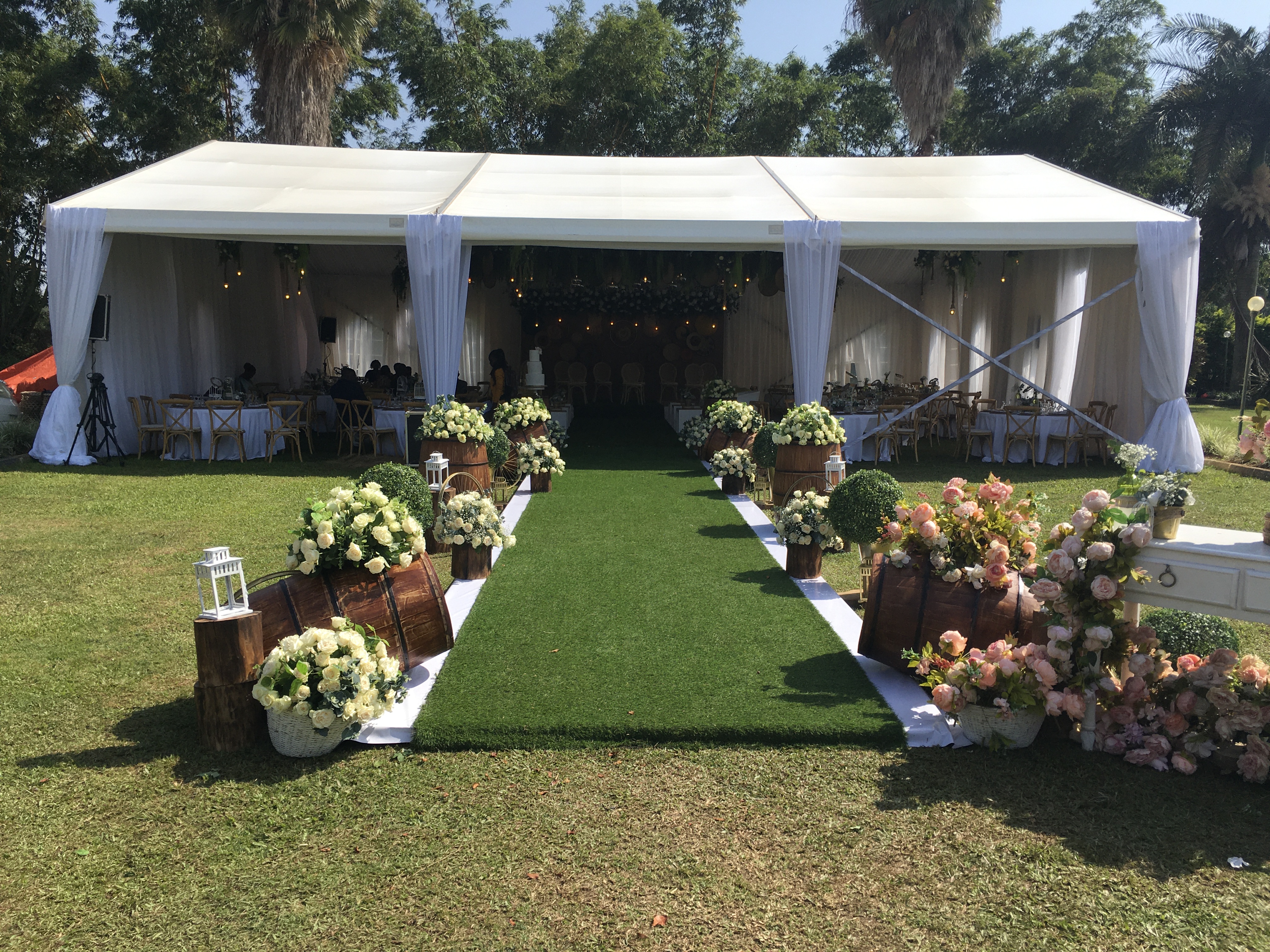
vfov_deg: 48.2
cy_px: 476
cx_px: 635
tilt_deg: -4.6
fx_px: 1064
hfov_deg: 61.7
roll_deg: +0.2
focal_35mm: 29
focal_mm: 4.15
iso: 25
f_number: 2.2
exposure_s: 1/1538
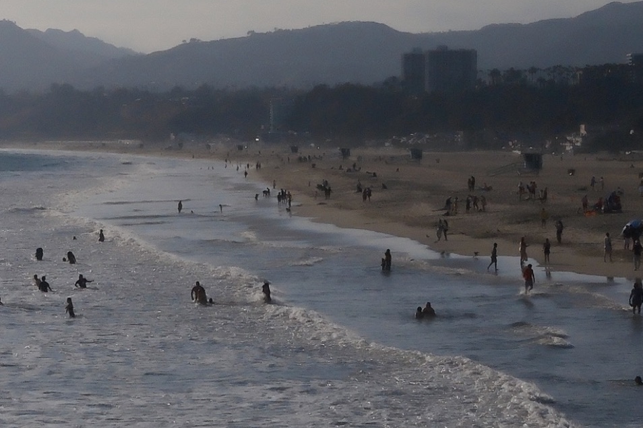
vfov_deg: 20.5
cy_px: 288
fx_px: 1179
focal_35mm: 66
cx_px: 402
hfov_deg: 30.4
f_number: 14
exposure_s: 1/3800
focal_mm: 23
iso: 1000
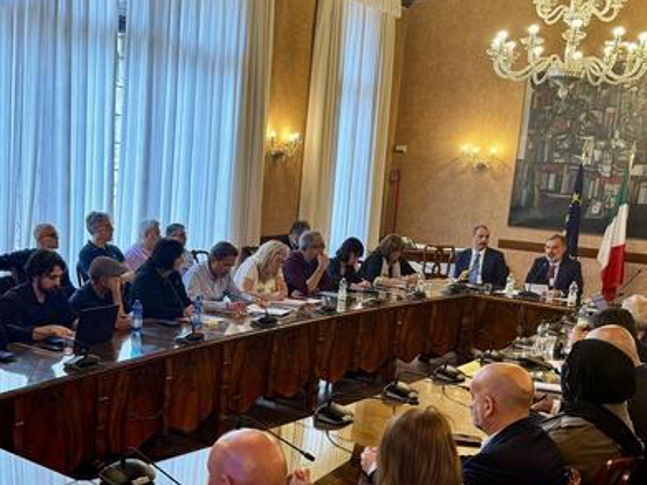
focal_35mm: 43
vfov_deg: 33.3
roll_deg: -3.5
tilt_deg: -12.0
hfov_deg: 43.2
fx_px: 803
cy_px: 325
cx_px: 207
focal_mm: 6.76
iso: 160
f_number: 1.78
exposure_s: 1/50
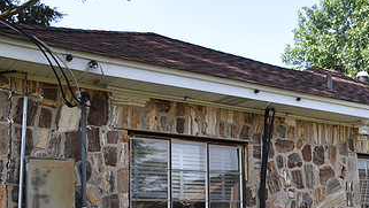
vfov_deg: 23.2
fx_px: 499
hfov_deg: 37.9
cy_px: 163
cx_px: 332
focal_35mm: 51
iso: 200
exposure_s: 1/125
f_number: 5.6
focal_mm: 18
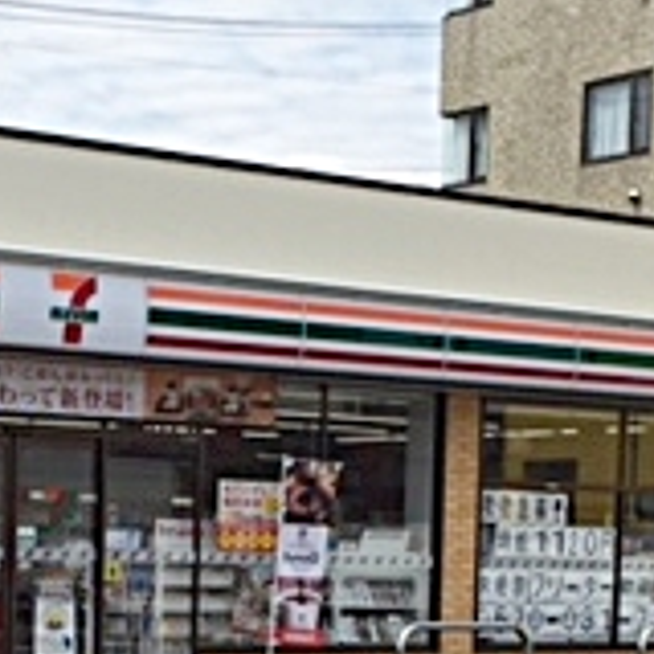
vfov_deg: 25.4
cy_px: 490
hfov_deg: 25.7
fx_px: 1432
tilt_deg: -2.3
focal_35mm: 67
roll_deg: -2.5
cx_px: 288
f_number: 2.2
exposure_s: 1/1980
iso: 32
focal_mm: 4.15
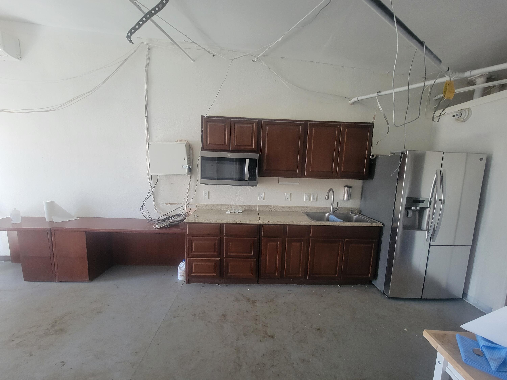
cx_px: 254
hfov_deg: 106.2
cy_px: 190
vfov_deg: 89.9
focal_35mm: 13
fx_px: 190
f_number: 2.2
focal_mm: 2.2
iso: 200
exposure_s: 1/60
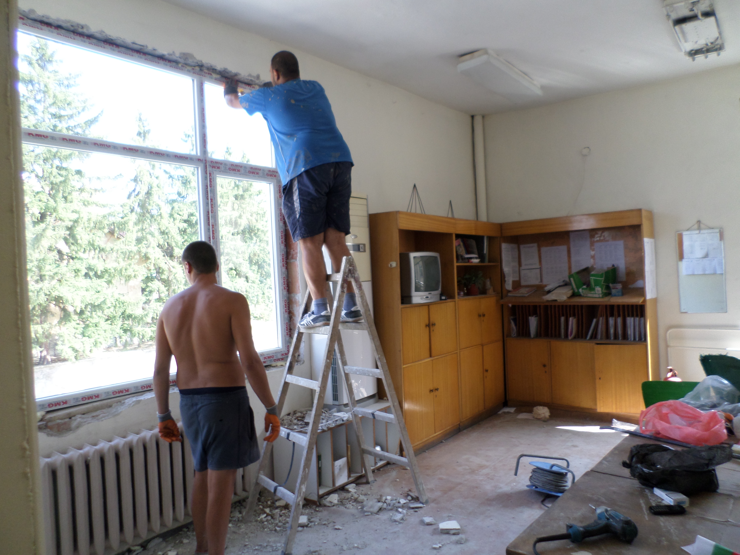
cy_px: 278
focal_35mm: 25
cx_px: 370
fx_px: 534
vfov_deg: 54.9
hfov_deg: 69.4
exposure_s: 1/60
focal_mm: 4.5
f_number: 2.5
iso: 80
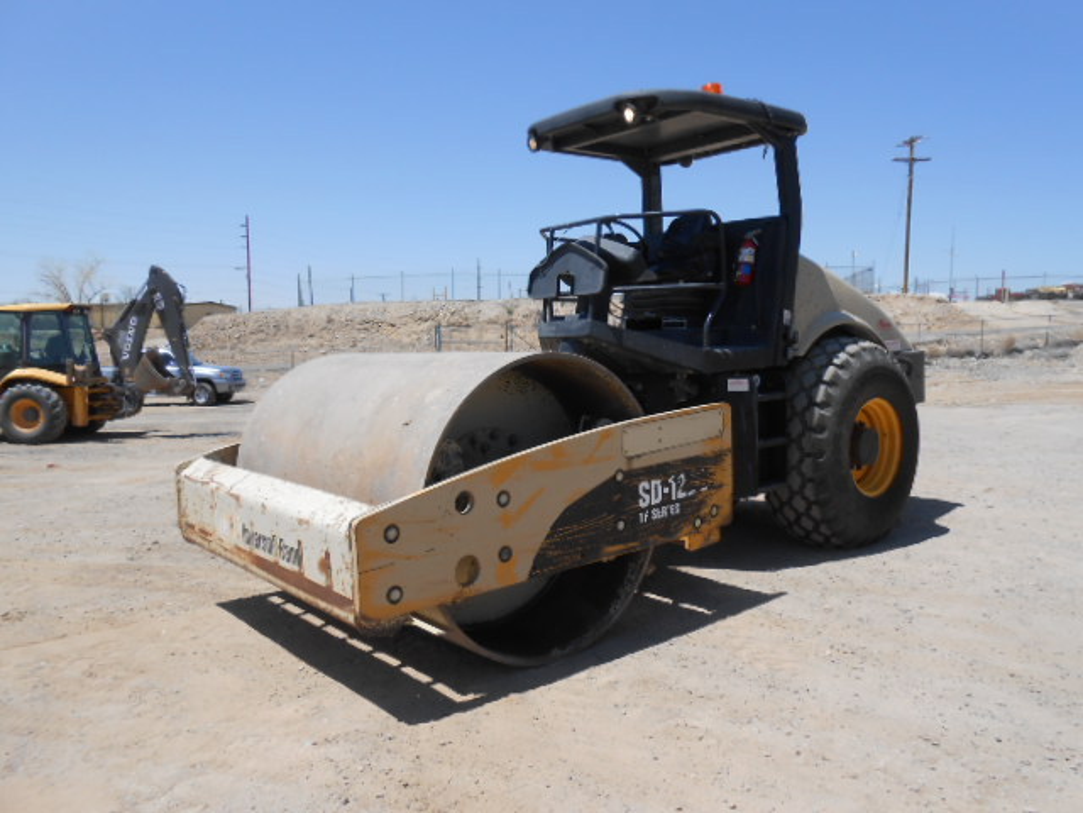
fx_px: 813
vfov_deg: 53.1
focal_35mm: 26
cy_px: 406
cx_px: 542
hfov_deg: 67.3
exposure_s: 1/1000
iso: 80
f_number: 3.5
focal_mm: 4.6
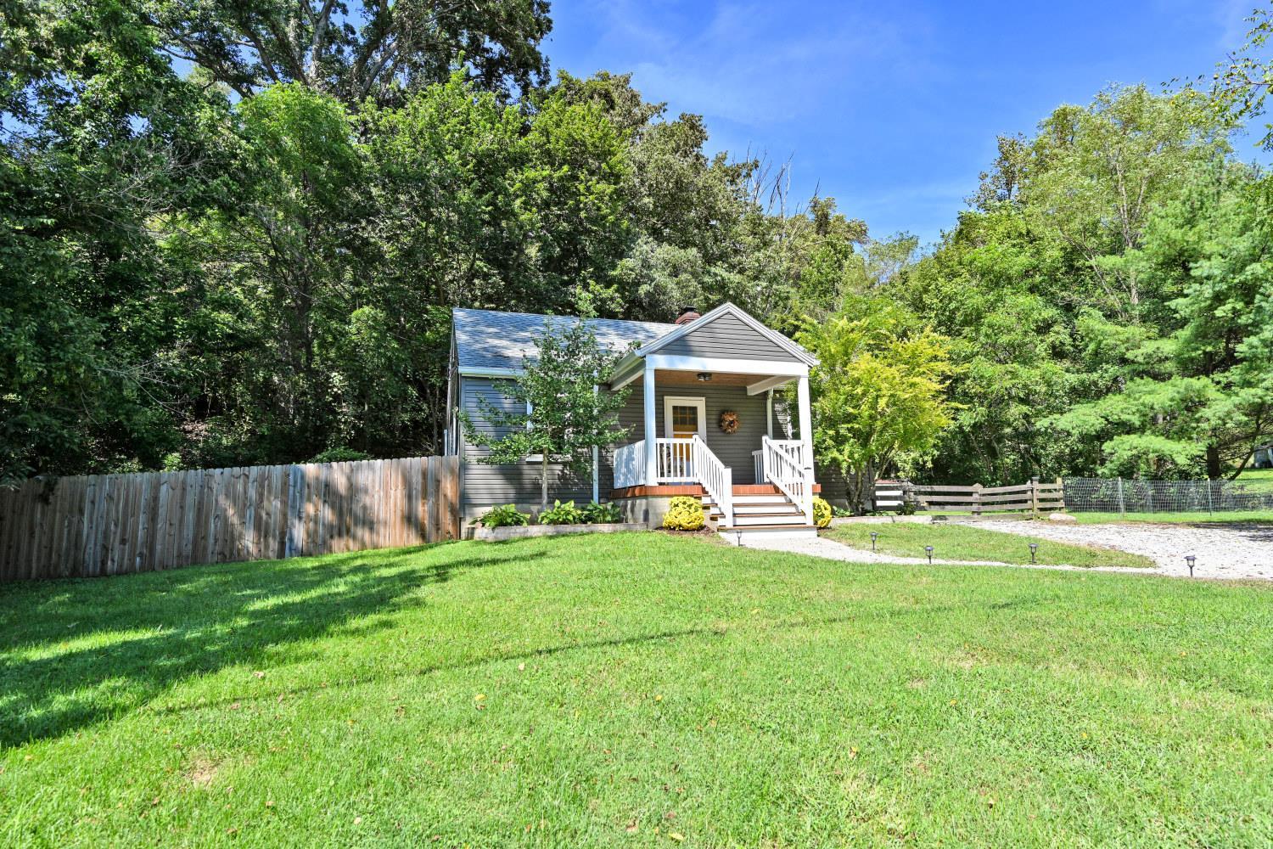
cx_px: 636
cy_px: 424
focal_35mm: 19
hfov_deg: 86.9
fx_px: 672
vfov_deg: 64.6
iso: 100
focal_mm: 19
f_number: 6.3
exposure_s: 1/320
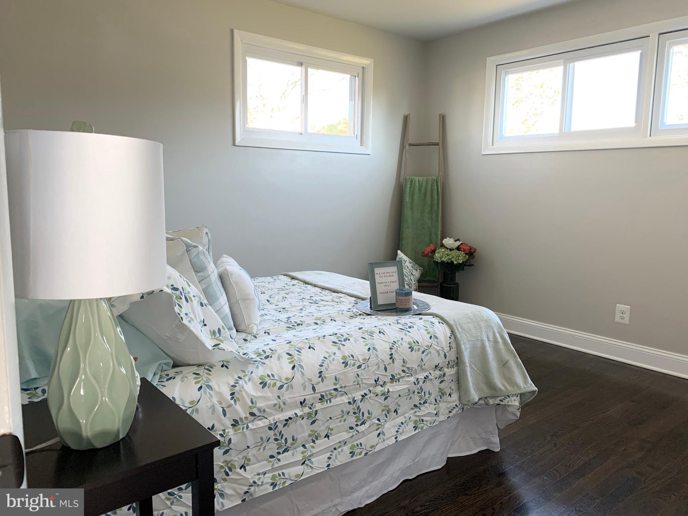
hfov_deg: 67.3
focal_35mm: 26
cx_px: 344
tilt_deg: -8.6
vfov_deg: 53.1
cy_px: 258
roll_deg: -2.1
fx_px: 517
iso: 100
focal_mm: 4.25
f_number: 1.8
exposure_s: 1/102
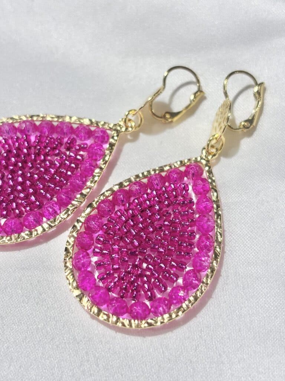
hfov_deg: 28.0
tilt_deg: -58.2
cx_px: 142
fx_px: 571
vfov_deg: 36.8
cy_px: 190
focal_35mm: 52
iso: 32
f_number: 1.6
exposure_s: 1/243
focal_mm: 5.96
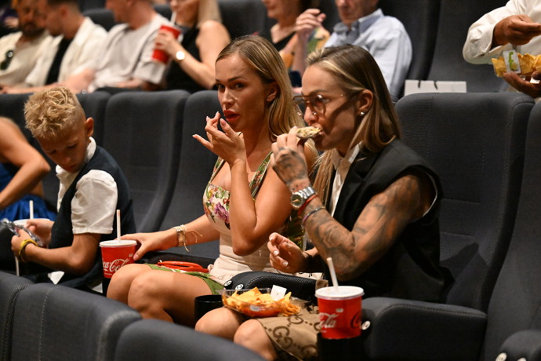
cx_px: 270
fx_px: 1397
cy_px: 180
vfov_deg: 14.7
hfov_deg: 21.9
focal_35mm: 93
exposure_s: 1/200
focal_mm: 93
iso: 20000
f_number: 2.8
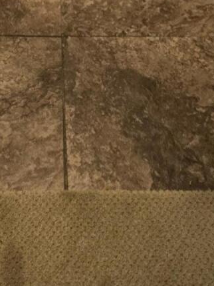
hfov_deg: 13.8
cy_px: -372
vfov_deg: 13.8
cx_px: 83
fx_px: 883
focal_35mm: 107
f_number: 1.8
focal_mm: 5.4
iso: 160
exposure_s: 1/15
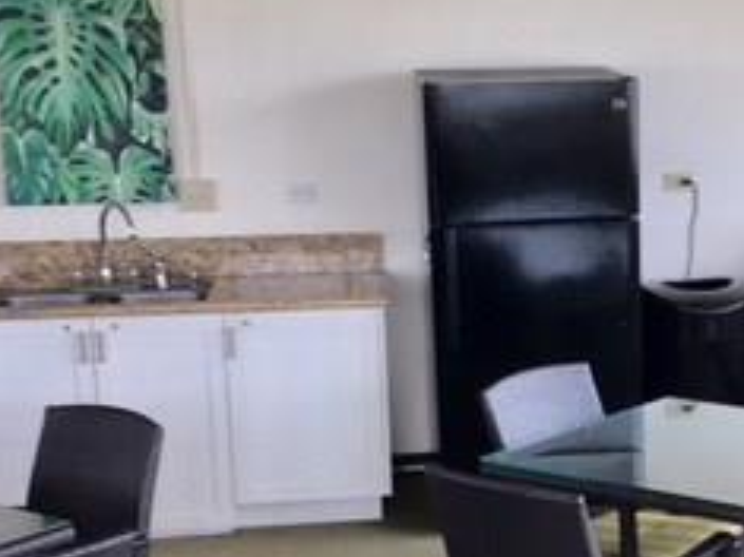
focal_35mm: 79
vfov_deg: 18.5
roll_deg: +0.4
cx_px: 652
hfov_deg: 24.1
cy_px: 427
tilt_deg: -12.8
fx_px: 1697
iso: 25
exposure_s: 1/60
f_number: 2.2
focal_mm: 4.15
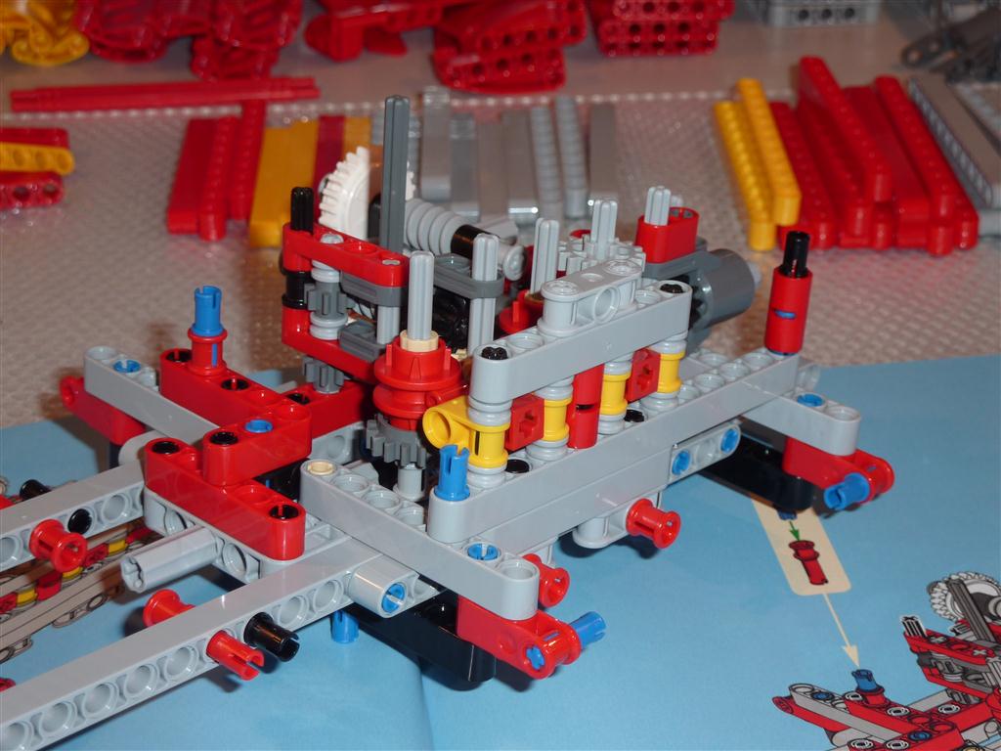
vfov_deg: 21.9
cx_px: 500
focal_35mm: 67
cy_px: 376
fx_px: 1937
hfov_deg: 29.0
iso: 100
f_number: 4.1
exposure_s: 1/30
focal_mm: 11
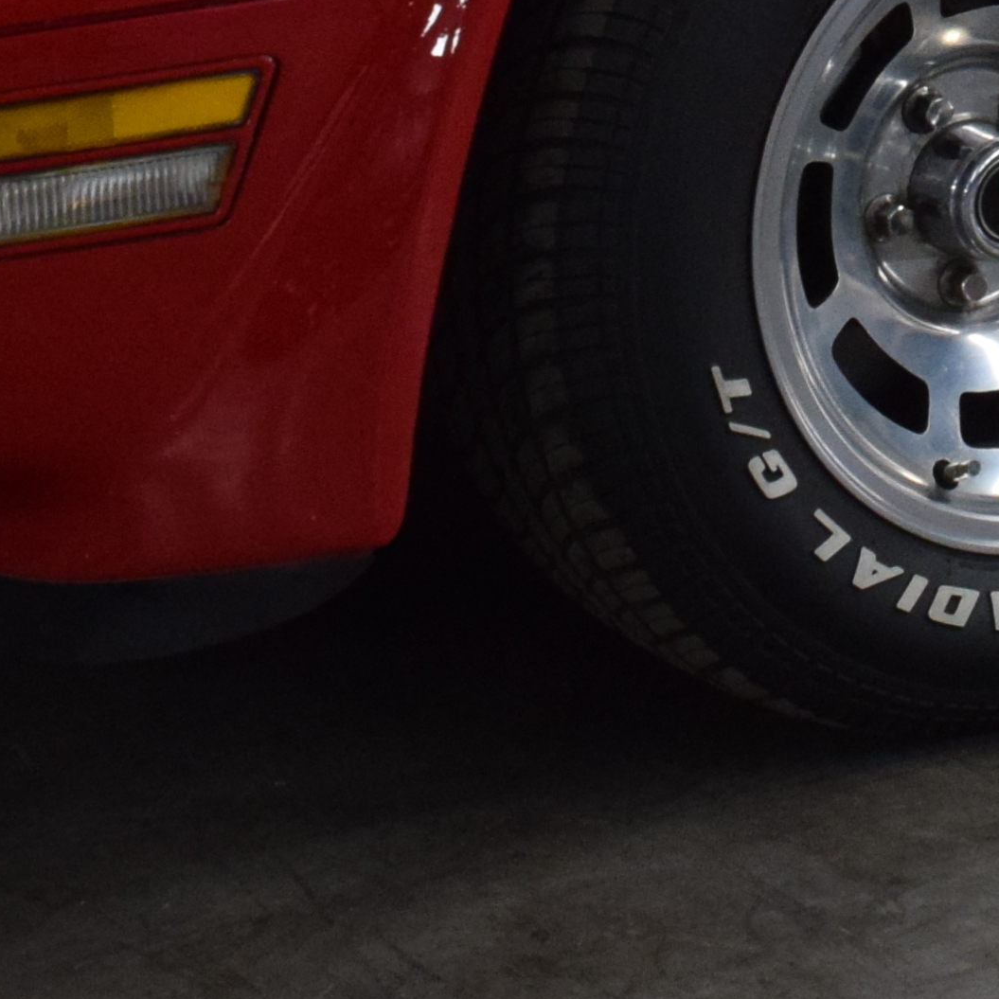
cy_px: -626
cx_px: 1393
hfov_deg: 11.6
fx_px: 4734
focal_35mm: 145
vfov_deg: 11.4
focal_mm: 20
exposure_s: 1/25
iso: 1250
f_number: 7.1
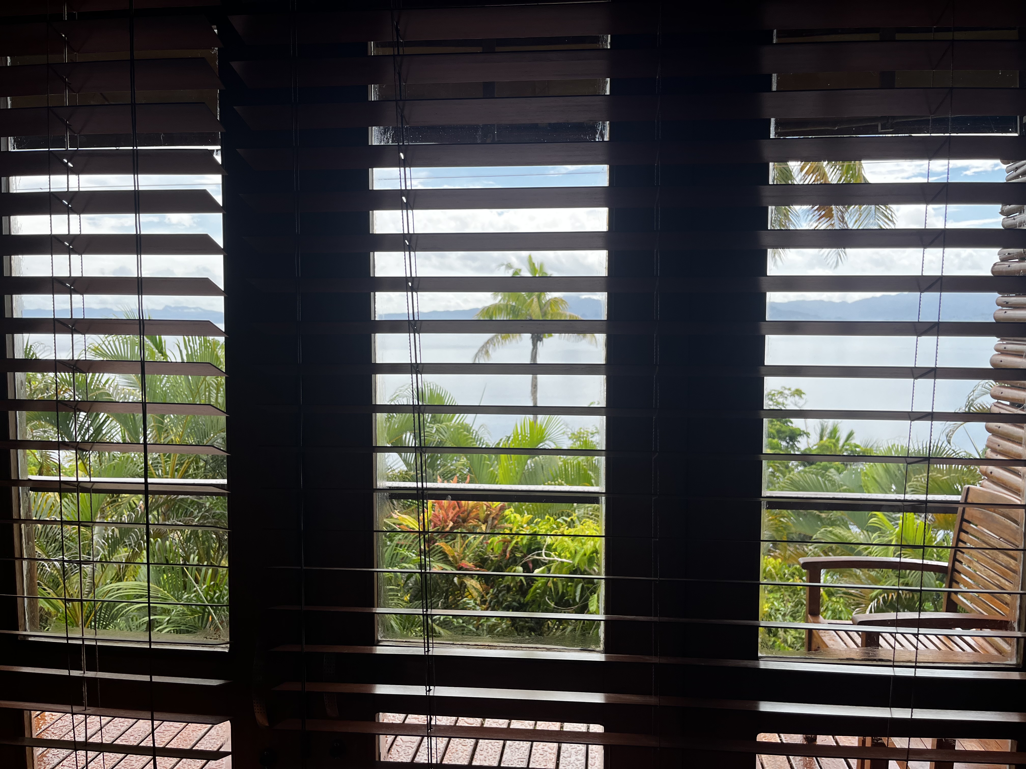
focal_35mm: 26
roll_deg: +0.0
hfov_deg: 67.3
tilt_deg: -4.5
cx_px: 513
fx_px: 771
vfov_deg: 53.1
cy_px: 384
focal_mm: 5.1
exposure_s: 1/1129
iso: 50
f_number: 1.6
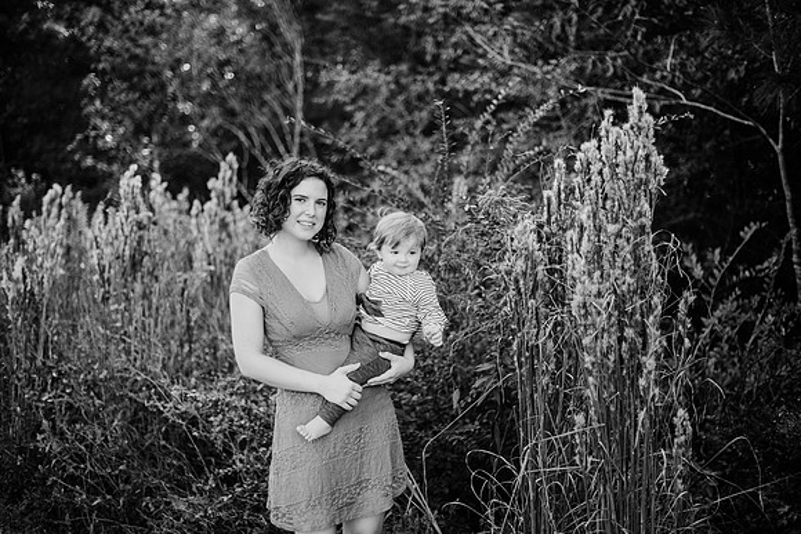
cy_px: 267
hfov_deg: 39.6
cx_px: 400
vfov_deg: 27.0
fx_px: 1113
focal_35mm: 50
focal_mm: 50
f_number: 1.8
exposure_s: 1/800
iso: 200
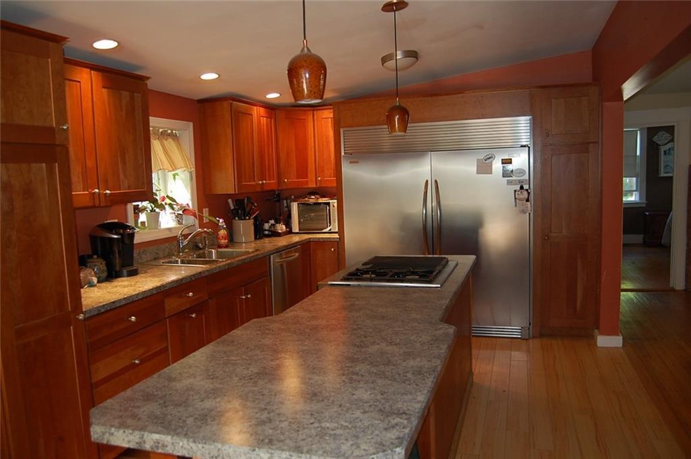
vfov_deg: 47.8
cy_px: 230
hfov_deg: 67.4
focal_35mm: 27
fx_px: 518
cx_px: 346
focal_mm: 18
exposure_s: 1/60
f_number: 3.5
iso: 400
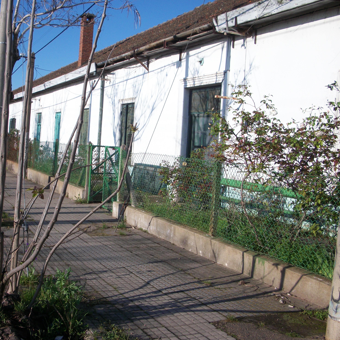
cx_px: 130
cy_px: 171
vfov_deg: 40.0
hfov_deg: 39.8
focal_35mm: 42
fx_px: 467
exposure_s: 1/160
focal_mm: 6.3
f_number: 8.8
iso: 80
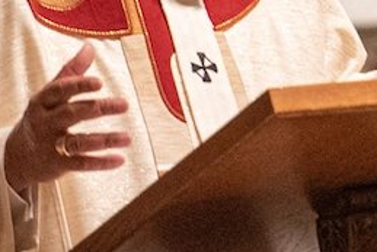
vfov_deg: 1.8
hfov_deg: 2.7
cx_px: 234
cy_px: 92
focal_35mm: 772
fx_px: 8089
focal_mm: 200
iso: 2500
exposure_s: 1/200
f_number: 2.8
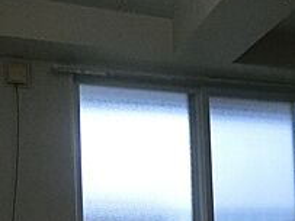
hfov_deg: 31.2
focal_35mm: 60
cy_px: 238
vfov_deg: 23.0
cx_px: 244
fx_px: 511
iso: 800
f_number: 2.7
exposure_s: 1/800
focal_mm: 4.06
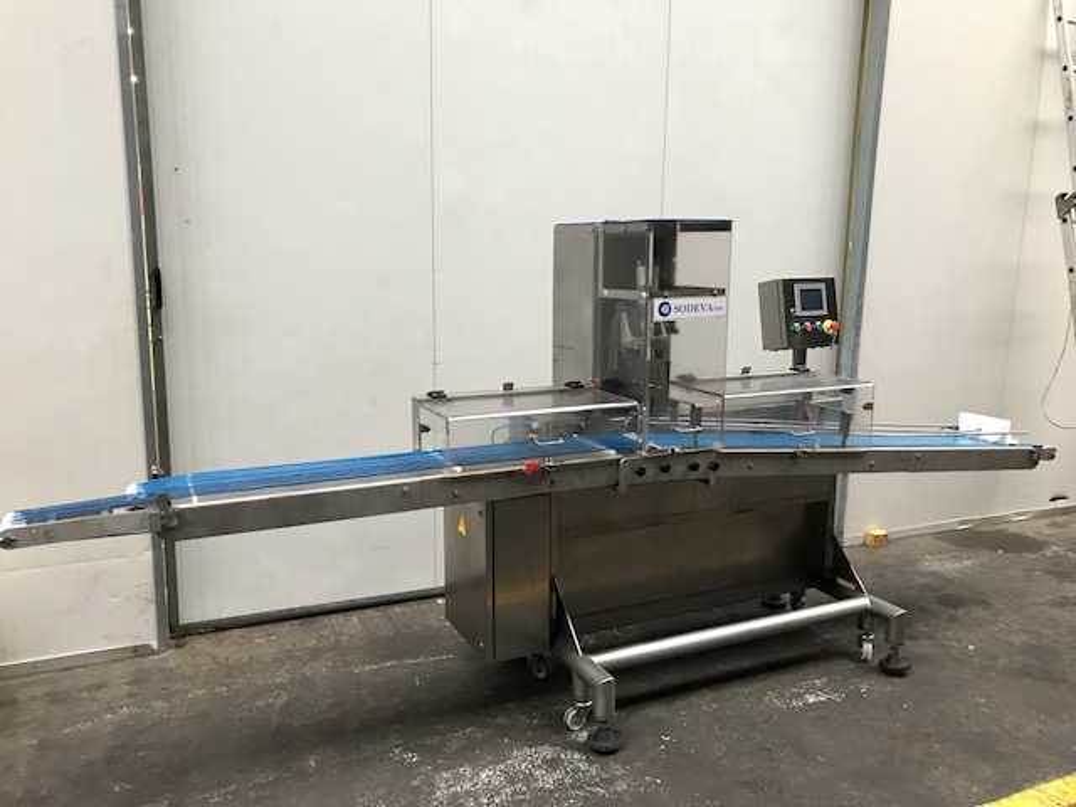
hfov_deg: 63.4
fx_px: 870
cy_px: 404
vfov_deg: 49.7
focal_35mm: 28
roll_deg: -0.1
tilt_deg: -11.1
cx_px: 538
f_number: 1.8
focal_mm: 3.99
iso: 100
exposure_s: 1/17
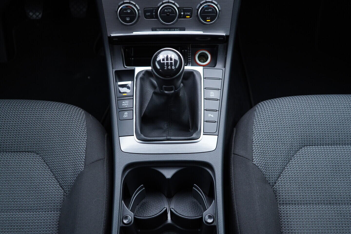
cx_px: 176
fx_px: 351
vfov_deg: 36.9
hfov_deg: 53.1
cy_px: 117
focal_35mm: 36
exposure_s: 1/40
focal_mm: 24
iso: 320
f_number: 2.8
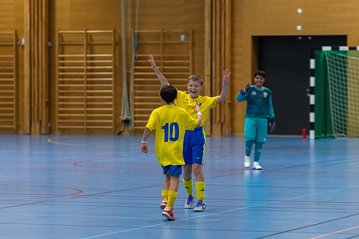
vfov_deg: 7.2
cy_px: 120
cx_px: 180
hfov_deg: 10.8
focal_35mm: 191
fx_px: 1905
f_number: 2.8
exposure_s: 1/500
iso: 2200
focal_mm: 122
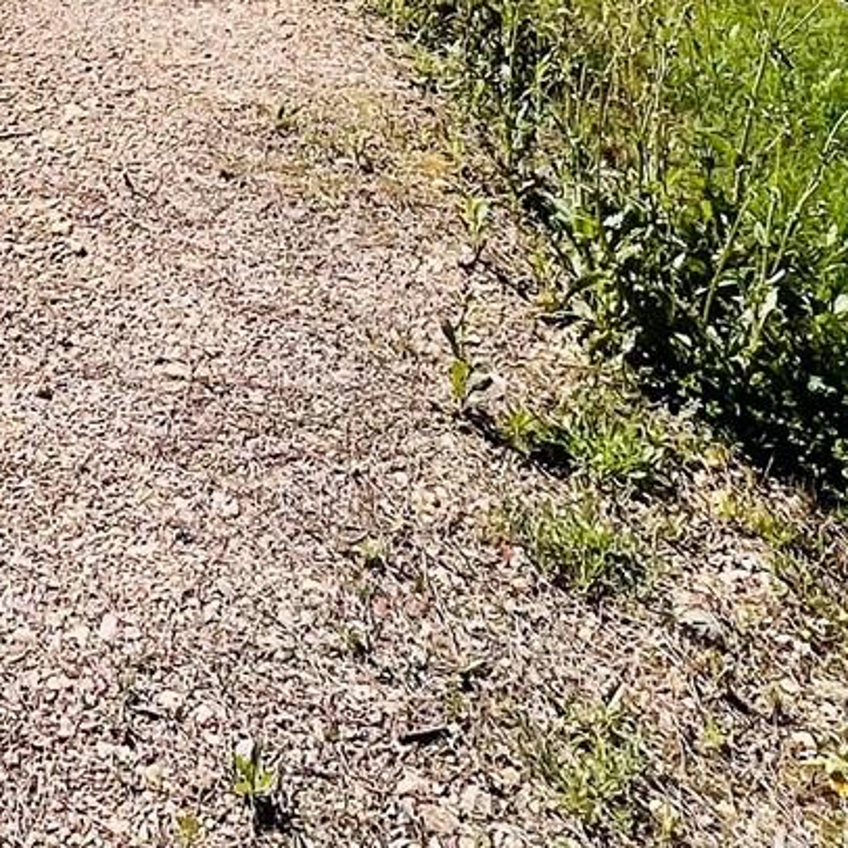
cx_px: -132
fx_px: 1608
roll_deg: -0.2
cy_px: -518
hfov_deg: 26.7
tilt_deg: -2.3
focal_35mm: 58
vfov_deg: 22.5
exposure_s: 1/1908
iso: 32
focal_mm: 1.57
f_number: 1.8
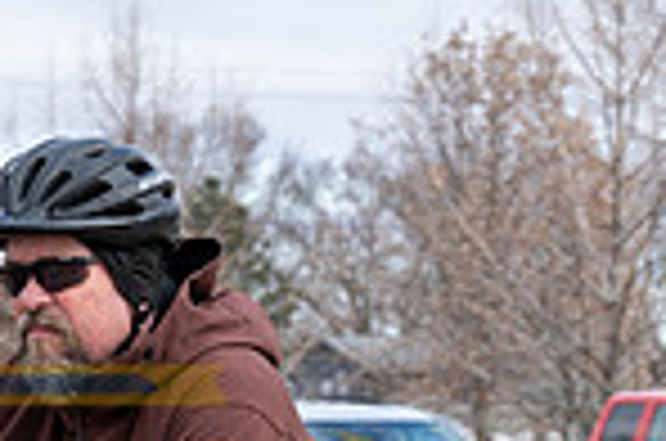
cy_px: 555
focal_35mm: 418
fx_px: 7716
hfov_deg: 4.9
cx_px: -100
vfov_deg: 3.3
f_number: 7.1
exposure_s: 1/320
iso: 250
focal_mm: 65
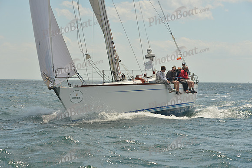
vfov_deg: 14.4
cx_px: 126
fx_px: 665
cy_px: 84
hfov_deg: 21.5
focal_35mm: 95
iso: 400
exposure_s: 1/800
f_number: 7.1
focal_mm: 95
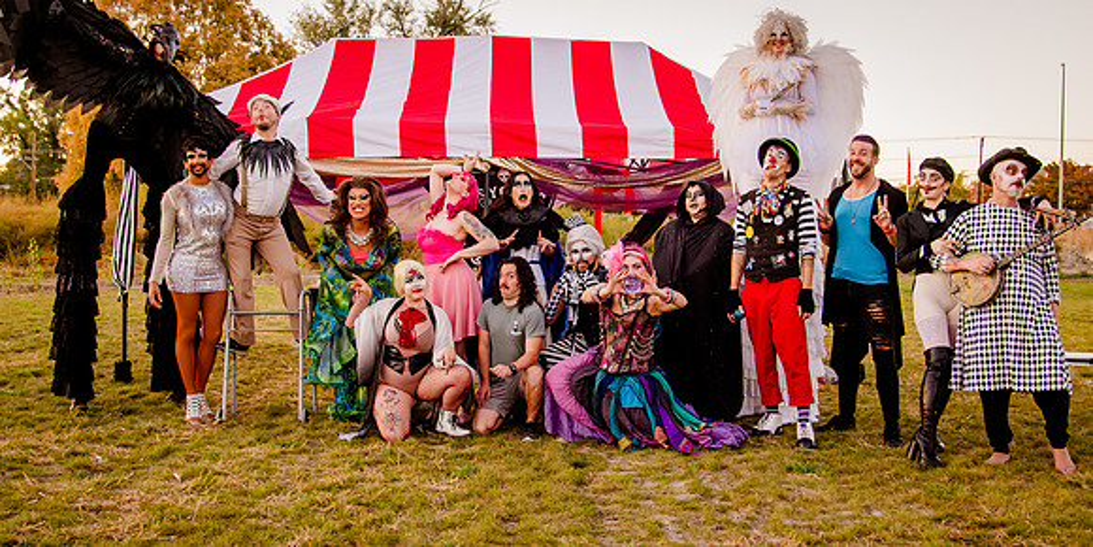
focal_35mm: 41
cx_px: 529
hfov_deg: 50.4
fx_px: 1160
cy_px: 247
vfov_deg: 26.5
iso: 400
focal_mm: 30
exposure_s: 1/160
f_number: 4
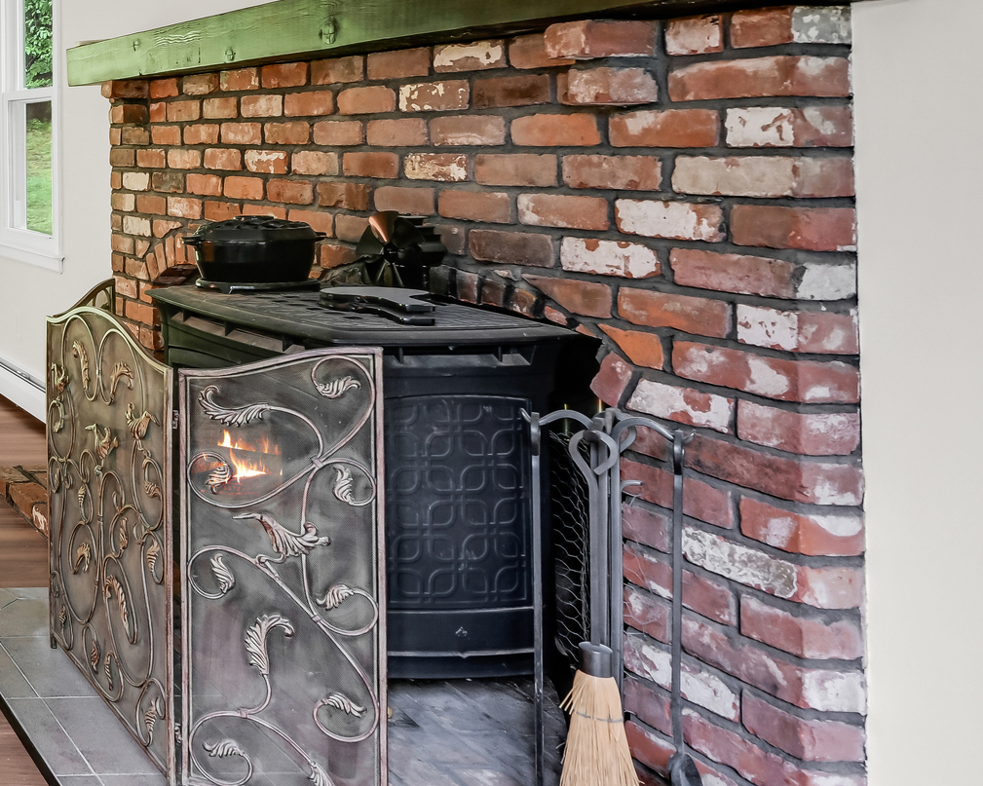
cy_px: 119
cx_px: -370
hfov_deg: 31.7
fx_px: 1164
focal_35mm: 40
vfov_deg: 35.7
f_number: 8
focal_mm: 14
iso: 320
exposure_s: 1/250
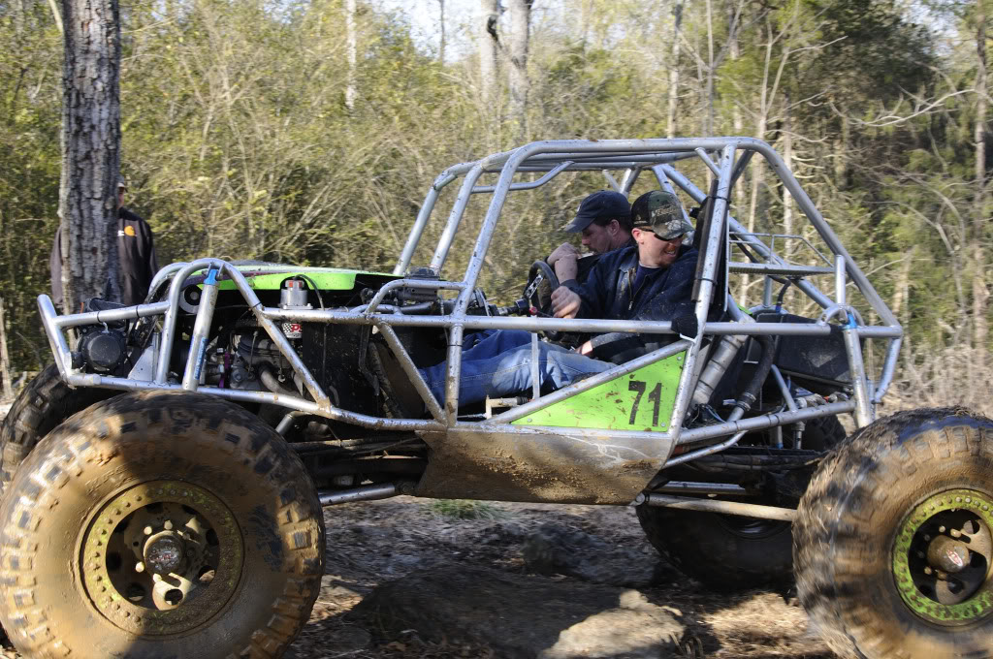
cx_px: 496
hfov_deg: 30.5
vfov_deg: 20.6
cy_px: 330
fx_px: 1818
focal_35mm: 66
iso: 200
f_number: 11
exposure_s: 1/30
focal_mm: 44
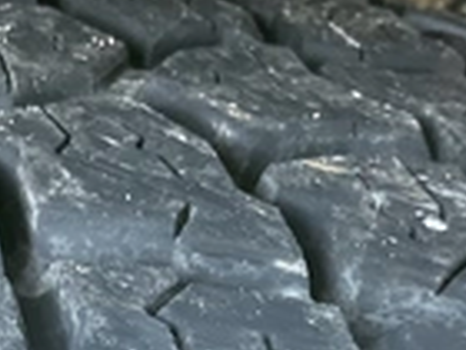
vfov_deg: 16.5
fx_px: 1117
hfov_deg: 23.2
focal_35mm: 83
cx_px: 93
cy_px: 487
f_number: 1.8
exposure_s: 1/60
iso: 100
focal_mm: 3
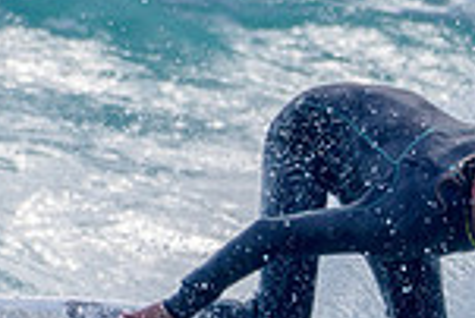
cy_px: 248
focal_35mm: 2349
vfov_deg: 0.6
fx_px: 31023
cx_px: 445
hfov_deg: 0.9
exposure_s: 1/2000
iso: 140
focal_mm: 500
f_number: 5.6
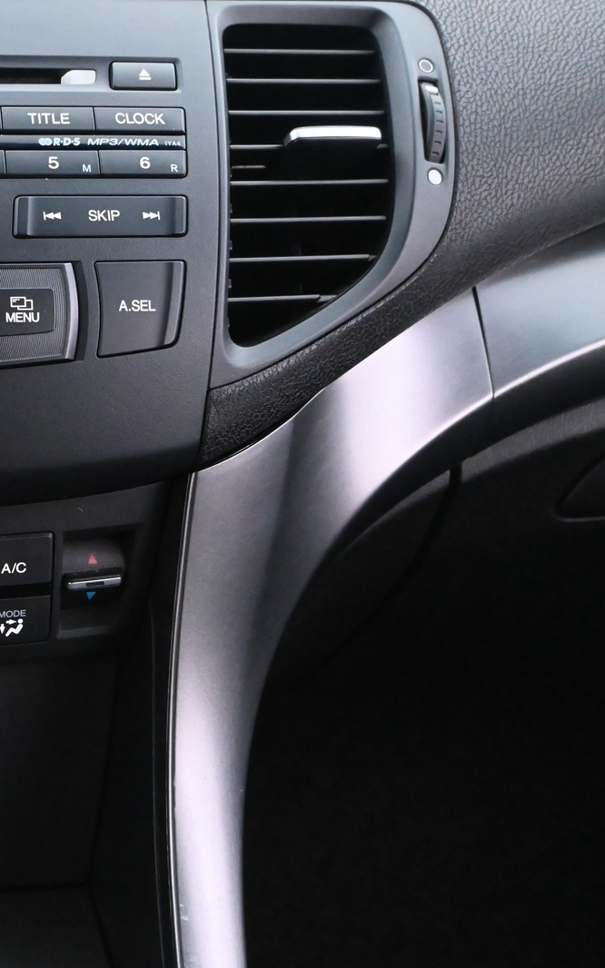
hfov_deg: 24.1
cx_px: -116
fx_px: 1287
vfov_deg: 41.2
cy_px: 482
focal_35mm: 49
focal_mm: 21
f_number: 4.5
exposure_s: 1/25
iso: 6400
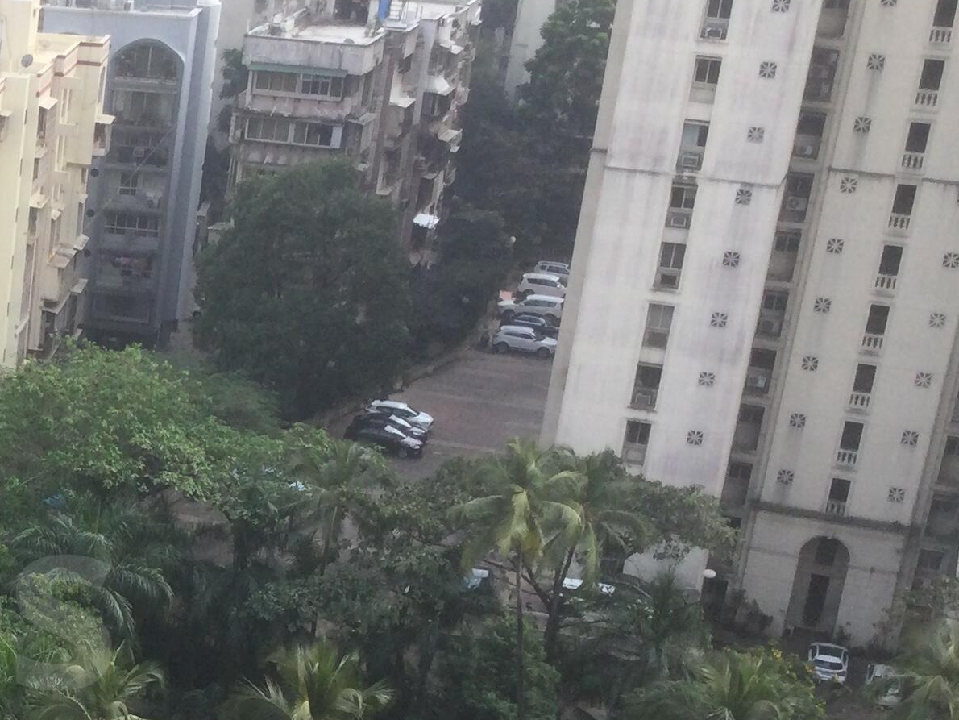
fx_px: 2355
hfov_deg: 20.8
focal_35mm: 85
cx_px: -315
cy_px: 604
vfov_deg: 17.2
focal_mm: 3.3
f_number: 2.4
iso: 25
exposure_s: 1/550
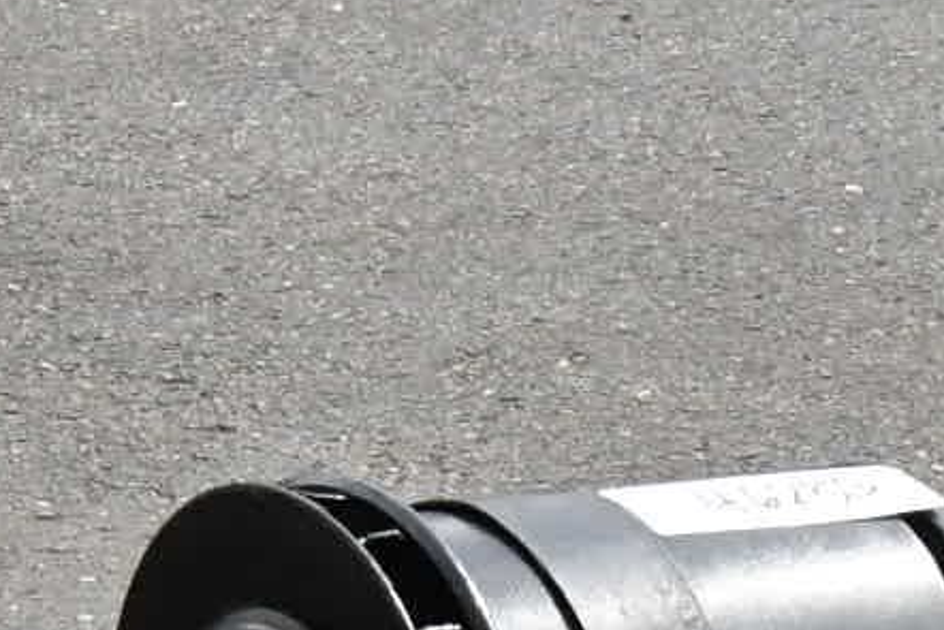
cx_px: 829
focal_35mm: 189
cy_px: 1913
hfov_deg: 10.8
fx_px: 4957
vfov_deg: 6.6
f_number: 14
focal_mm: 20
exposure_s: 1/800
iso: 2500
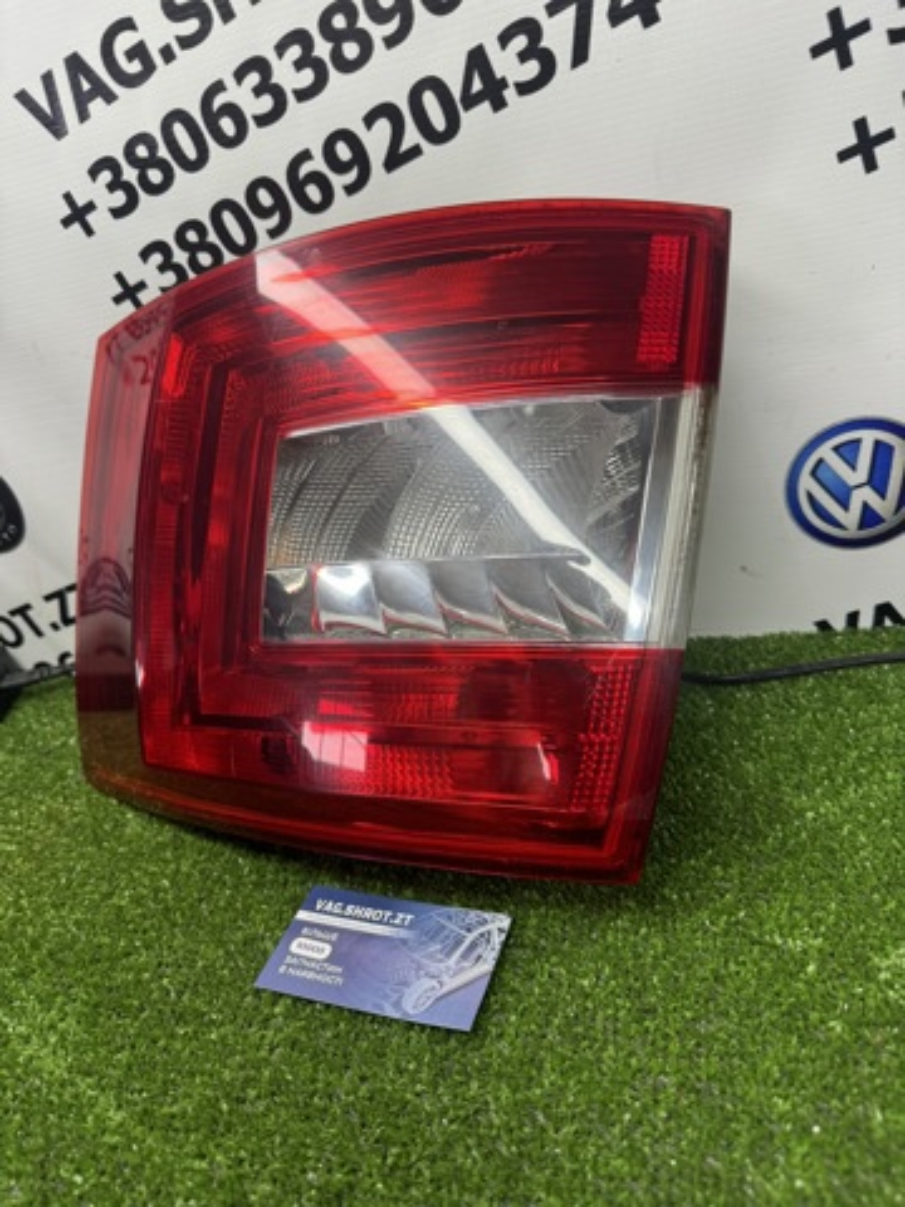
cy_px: 604
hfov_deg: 56.8
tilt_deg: -28.2
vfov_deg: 71.6
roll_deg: +11.7
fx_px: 837
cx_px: 452
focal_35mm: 24
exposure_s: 1/100
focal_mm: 6.76
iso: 64
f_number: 1.78
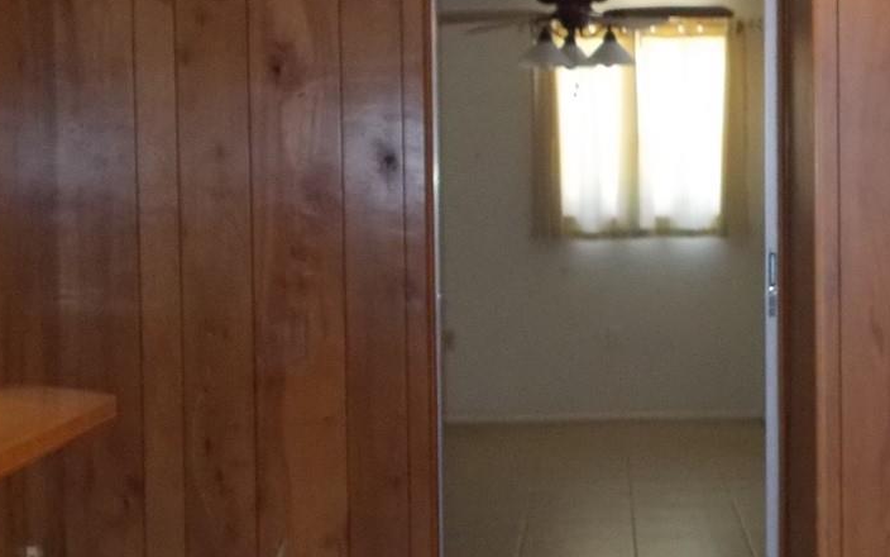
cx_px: 812
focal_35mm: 94
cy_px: 285
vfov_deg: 13.9
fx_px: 2280
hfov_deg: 21.6
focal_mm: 6.9
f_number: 3.9
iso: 320
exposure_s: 1/30
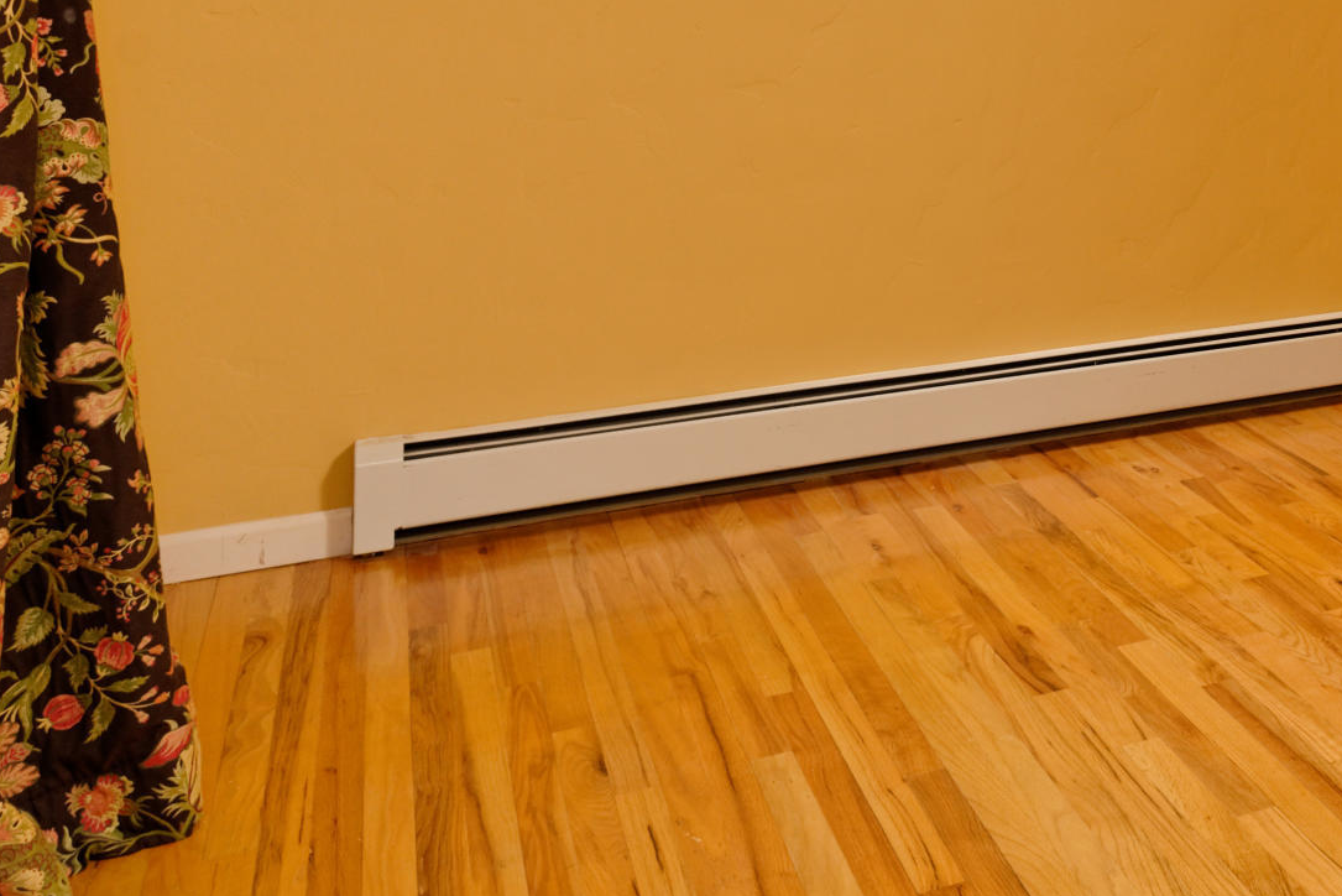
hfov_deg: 36.6
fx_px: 1752
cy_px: -69
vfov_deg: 26.6
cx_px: 1413
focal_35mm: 47
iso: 400
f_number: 6.3
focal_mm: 17
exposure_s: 1/160
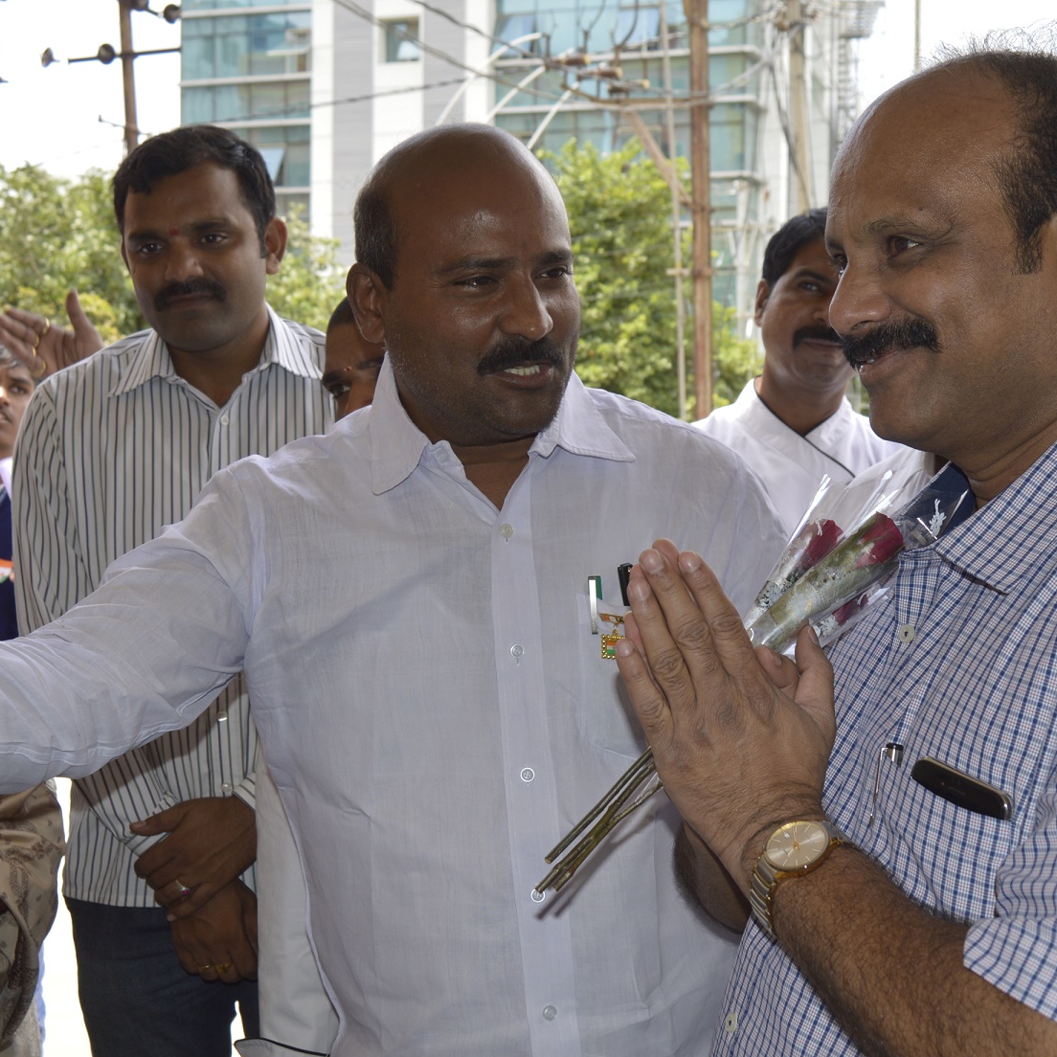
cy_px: 501
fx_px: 1727
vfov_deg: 34.0
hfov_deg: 34.0
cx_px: 568
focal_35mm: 50
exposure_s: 1/200
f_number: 5
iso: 100
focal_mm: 20
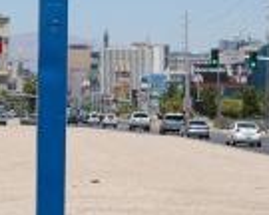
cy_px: -87
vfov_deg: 7.2
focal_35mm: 213
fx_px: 1696
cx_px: 84
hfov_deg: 9.1
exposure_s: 1/1000
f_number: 6.7
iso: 200
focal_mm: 40
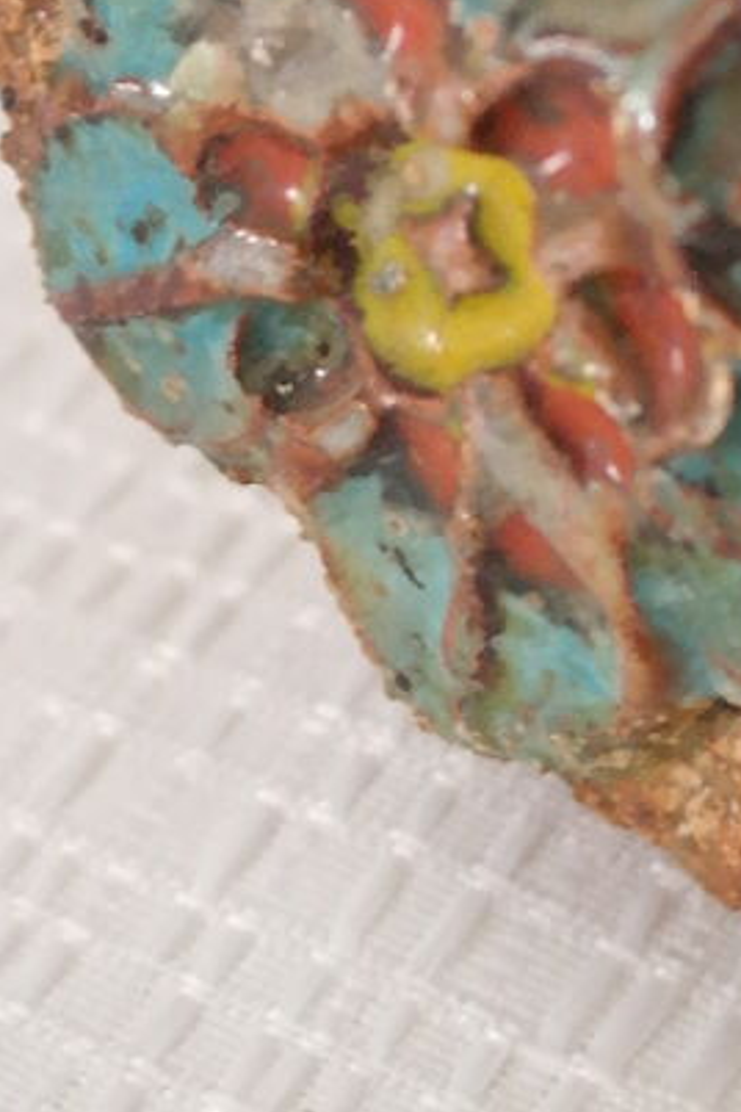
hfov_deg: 8.0
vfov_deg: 11.6
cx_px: 594
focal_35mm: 172
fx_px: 5310
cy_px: -304
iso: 1600
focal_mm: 26
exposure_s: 1/40
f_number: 5.6
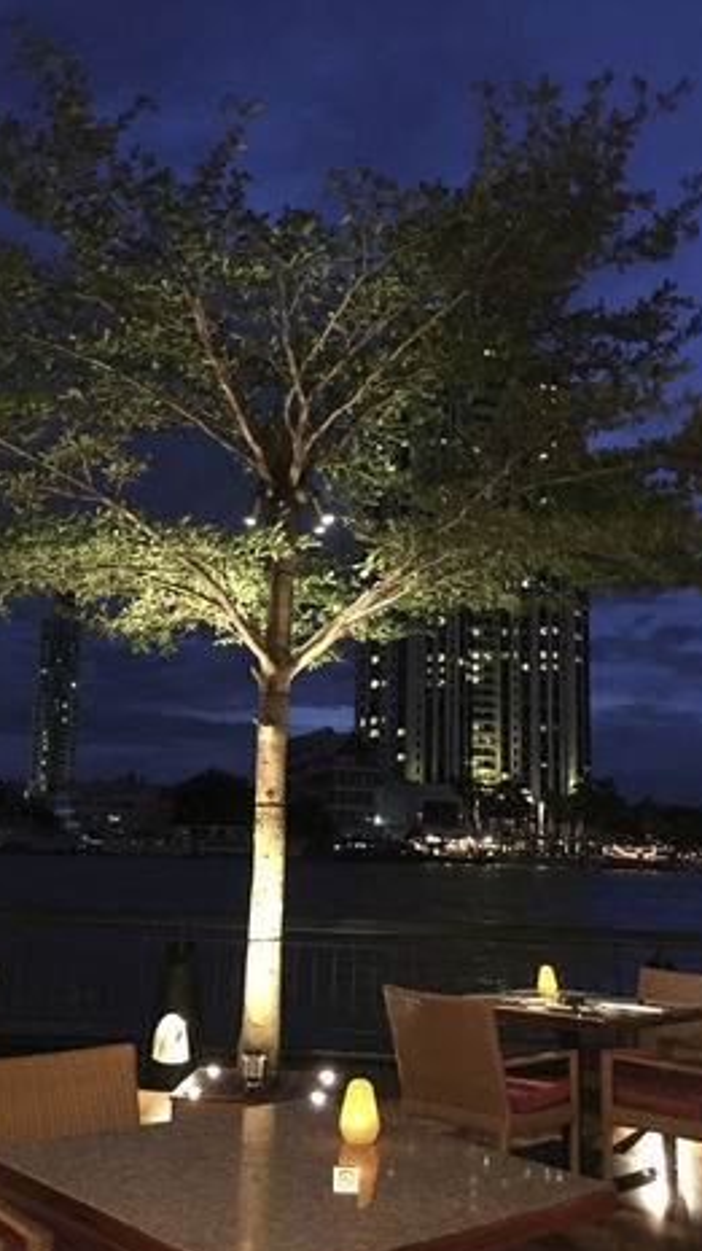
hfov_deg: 34.5
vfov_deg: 58.0
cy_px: 667
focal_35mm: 34
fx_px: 1127
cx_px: 300
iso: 200
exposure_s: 1/4
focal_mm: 4.15
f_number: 2.2
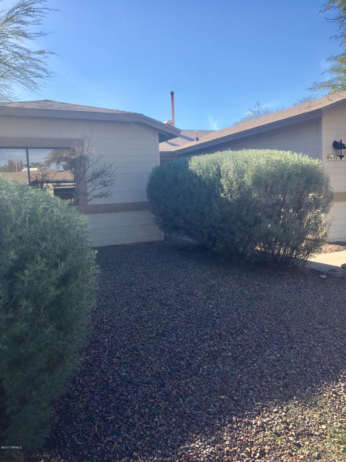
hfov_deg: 48.2
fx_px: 386
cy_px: 231
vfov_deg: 61.7
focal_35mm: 29
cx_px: 173
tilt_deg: -4.6
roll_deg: +2.8
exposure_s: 1/1163
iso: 32
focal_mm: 4.15
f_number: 2.2
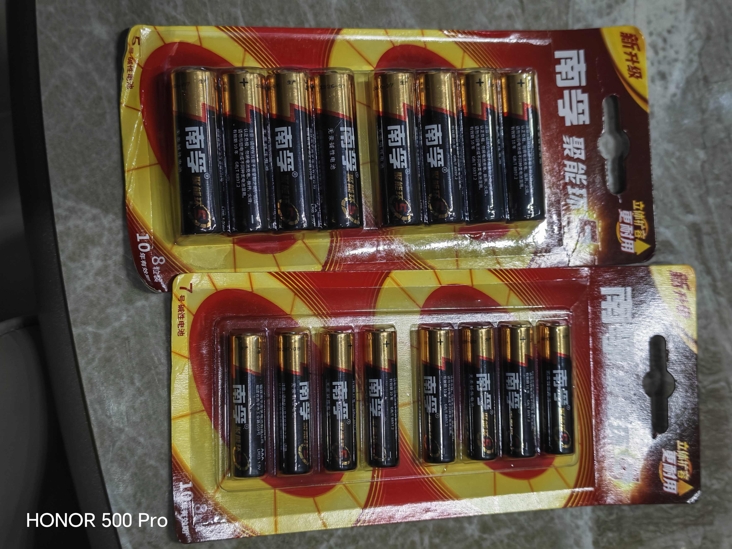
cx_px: 366
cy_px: 274
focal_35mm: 48
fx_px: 1015
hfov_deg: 39.7
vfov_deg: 30.3
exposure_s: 1/110
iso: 2000
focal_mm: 6.12
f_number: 1.9
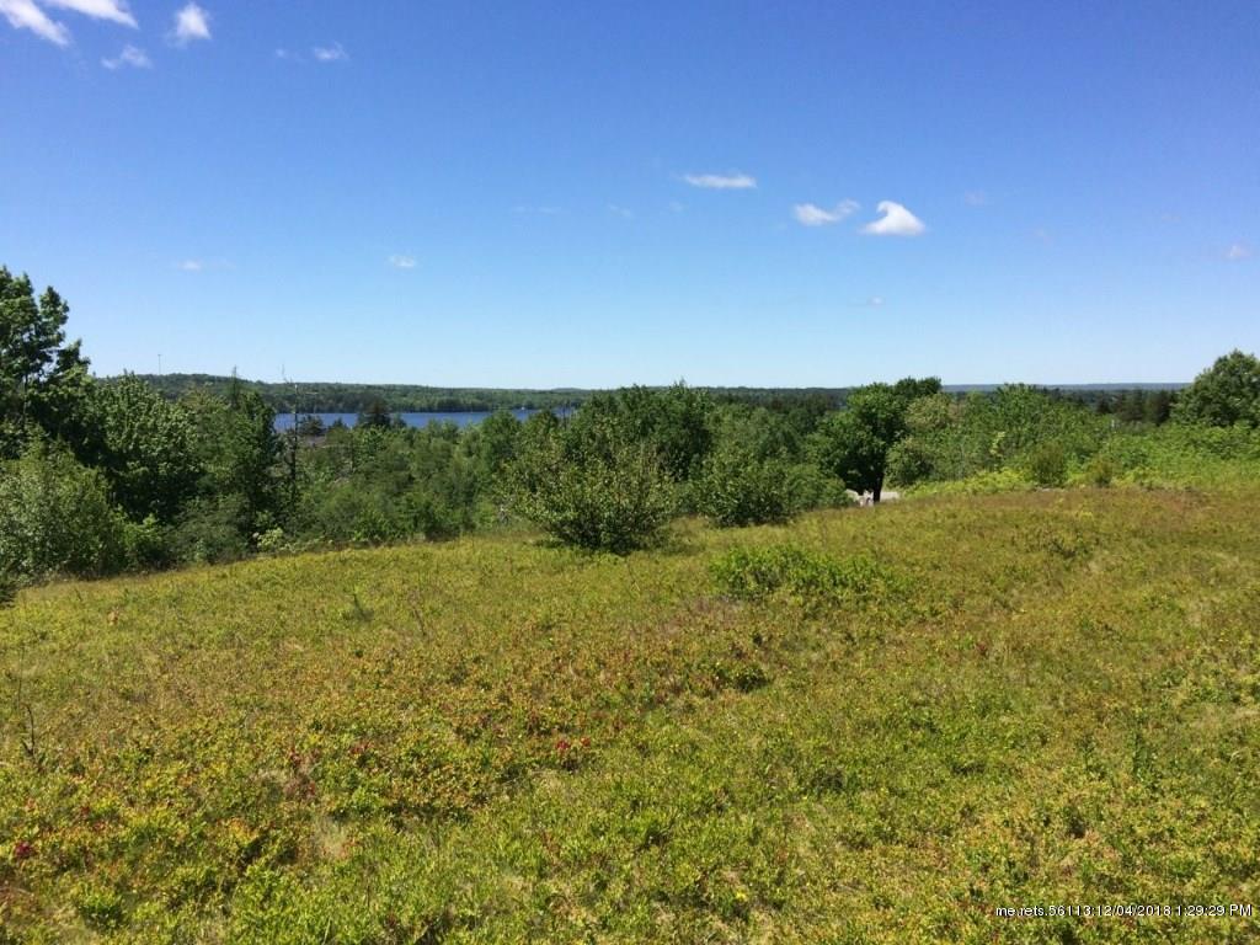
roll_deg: +0.3
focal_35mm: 29
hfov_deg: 61.7
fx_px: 1056
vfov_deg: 48.2
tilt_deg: -4.2
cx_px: 630
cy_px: 472
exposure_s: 1/2053
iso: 32
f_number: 2.2
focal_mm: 4.15
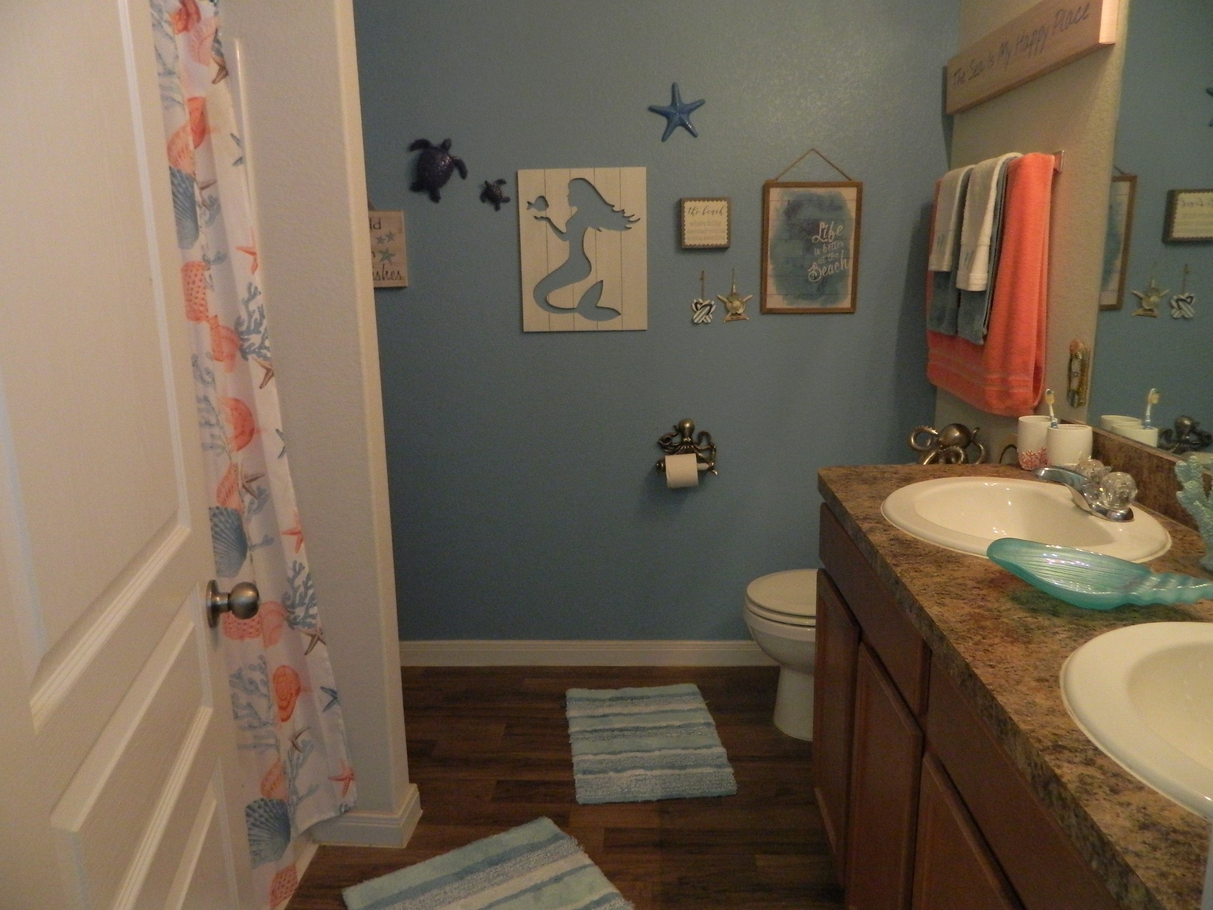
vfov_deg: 54.9
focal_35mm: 25
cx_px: 606
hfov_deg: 69.4
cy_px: 455
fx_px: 876
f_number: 3.1
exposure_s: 1/25
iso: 400
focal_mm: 4.5
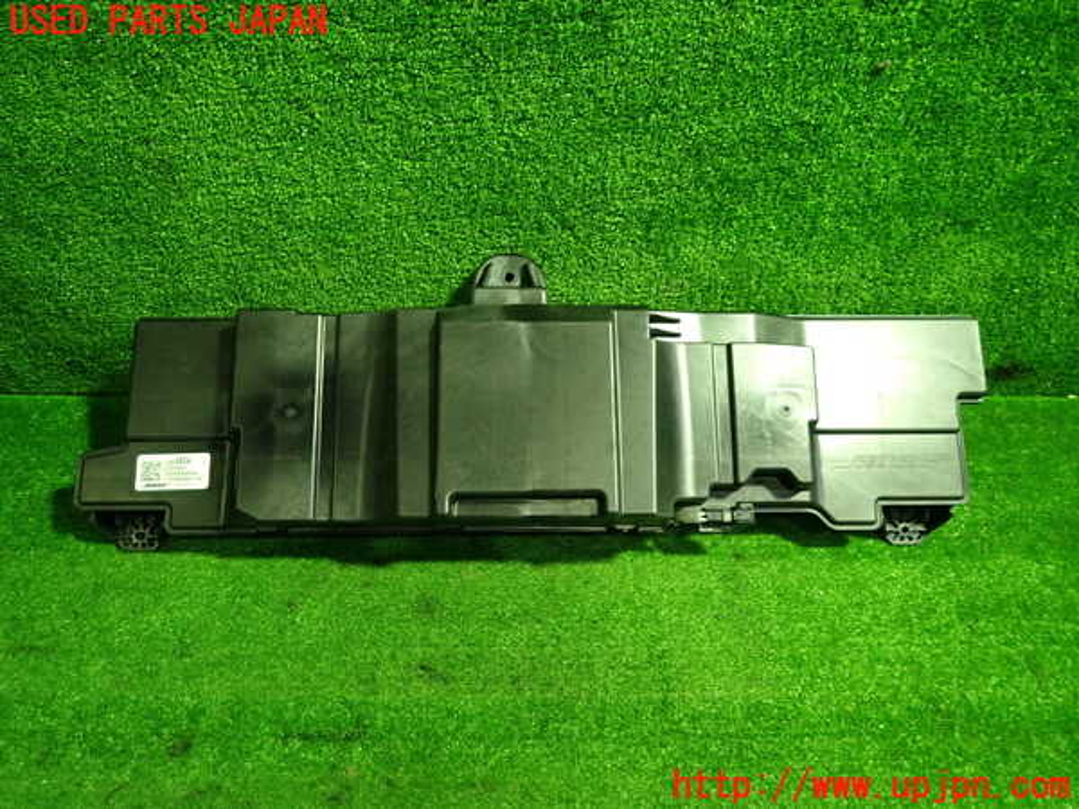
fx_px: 779
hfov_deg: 69.4
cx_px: 540
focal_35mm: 25
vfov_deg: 54.9
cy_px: 404
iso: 320
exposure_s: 1/30
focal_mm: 4.5
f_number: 2
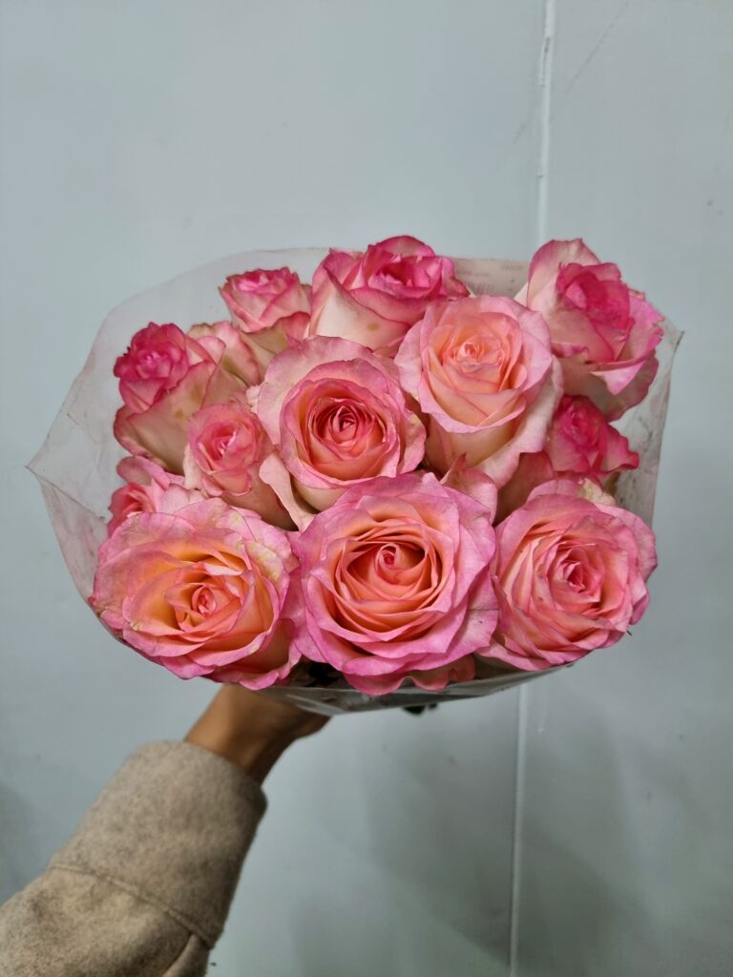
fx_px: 734
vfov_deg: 67.3
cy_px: 488
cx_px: 366
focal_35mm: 26
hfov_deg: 53.1
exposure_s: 1/120
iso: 250
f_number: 1.8
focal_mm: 5.4
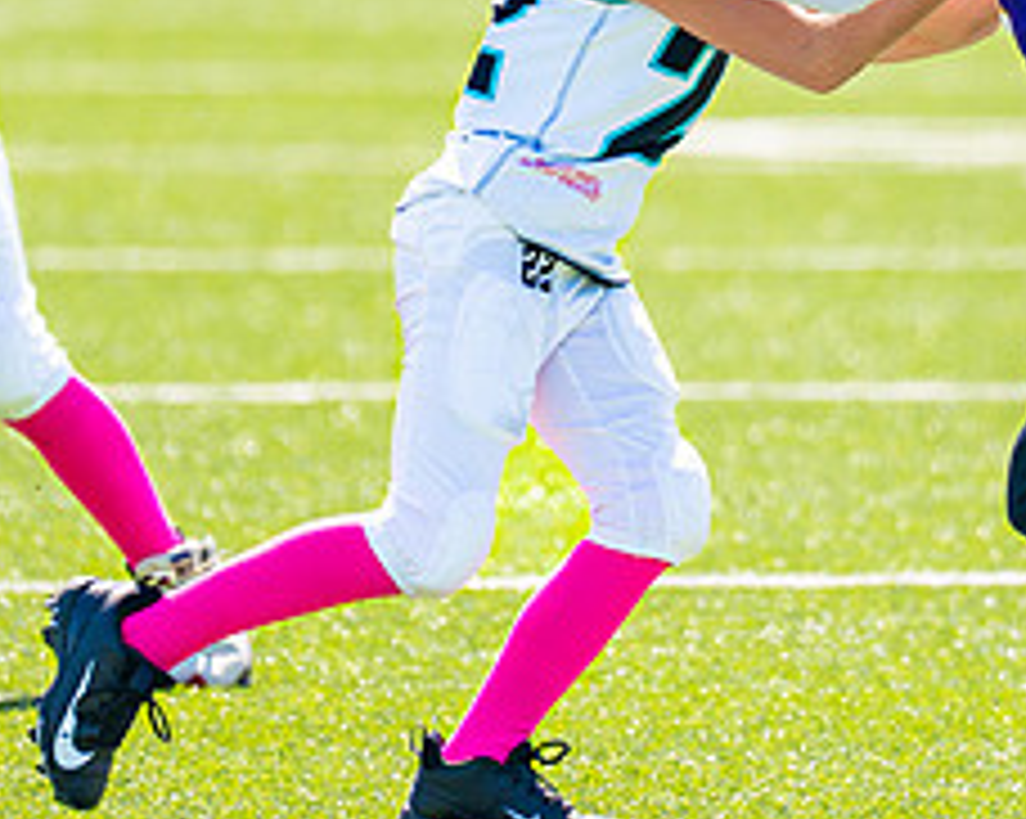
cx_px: 426
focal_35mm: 736
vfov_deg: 2.1
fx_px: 22330
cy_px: 81
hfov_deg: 2.6
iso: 100
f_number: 2.8
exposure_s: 1/1250
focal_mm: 200
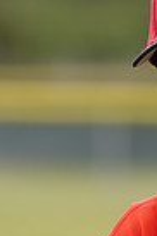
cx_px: 277
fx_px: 5568
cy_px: 276
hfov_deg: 1.6
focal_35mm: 849
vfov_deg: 2.4
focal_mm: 200
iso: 100
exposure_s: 1/250
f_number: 5.6
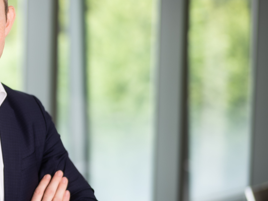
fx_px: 929
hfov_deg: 15.8
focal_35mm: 120
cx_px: -59
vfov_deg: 12.3
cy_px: 126
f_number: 1.4
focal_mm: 50
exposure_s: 1/180
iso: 100
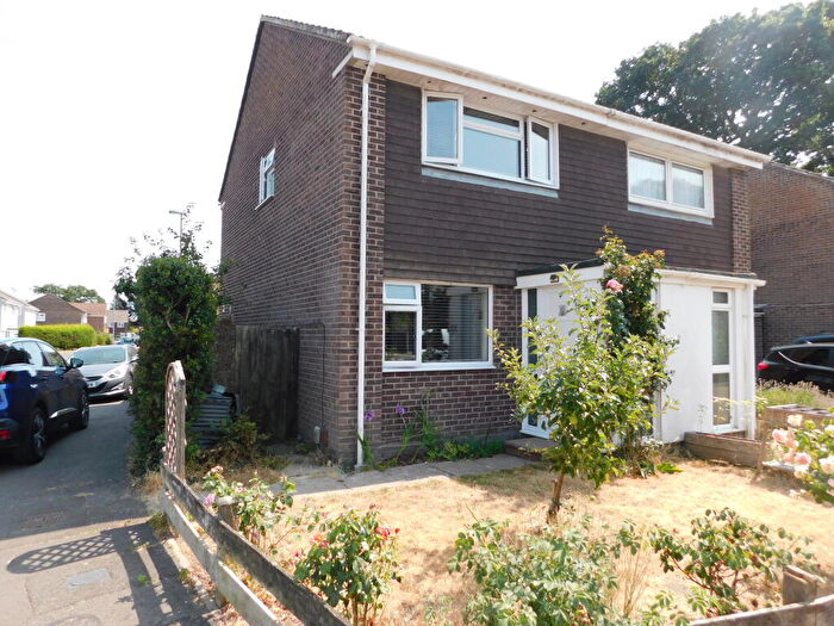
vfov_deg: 58.9
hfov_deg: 73.9
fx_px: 554
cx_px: 417
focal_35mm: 23
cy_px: 313
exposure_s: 1/640
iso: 125
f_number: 3
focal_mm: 4
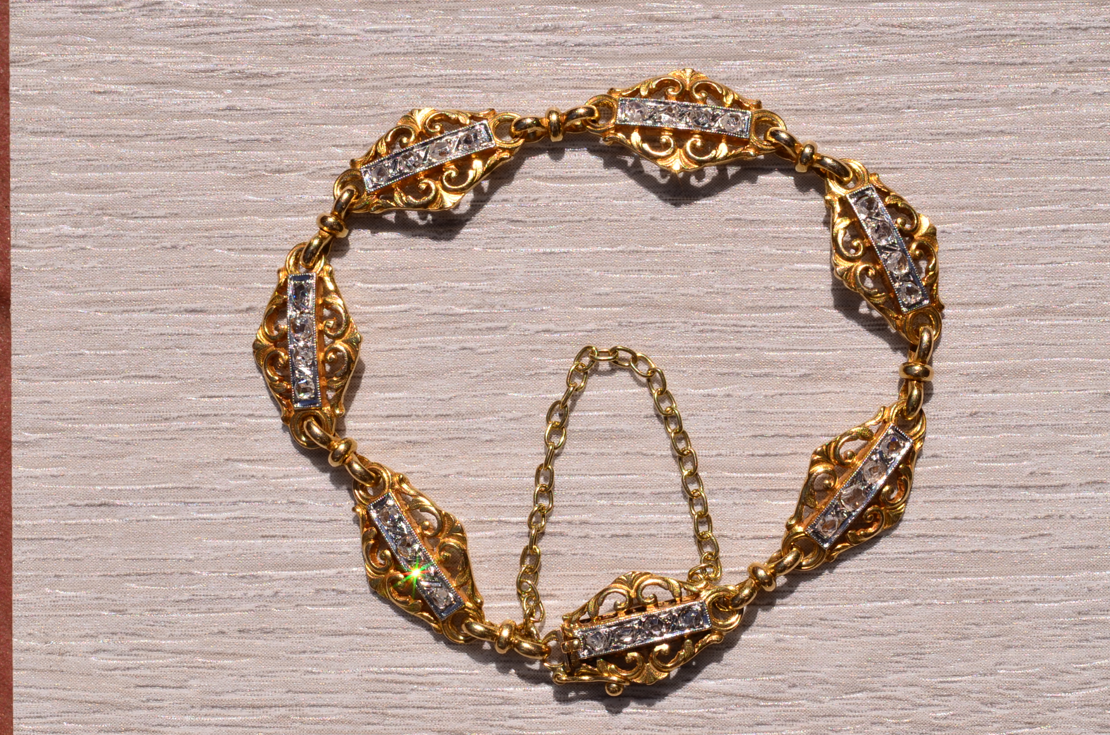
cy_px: 368
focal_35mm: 158
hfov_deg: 13.1
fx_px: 4846
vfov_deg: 8.7
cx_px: 555
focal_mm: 105
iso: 100
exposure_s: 1/125
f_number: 22
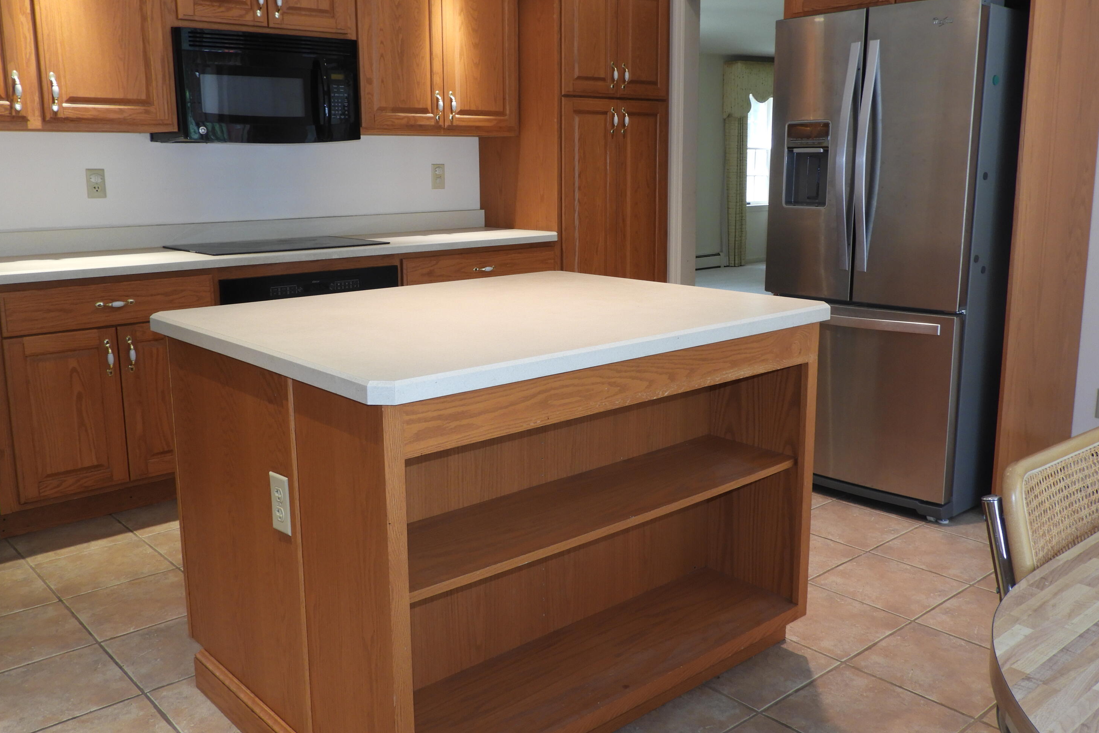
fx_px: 977
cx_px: 537
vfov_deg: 41.1
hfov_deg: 58.7
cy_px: 344
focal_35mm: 32
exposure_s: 1/30
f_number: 3.5
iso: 125
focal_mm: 5.4
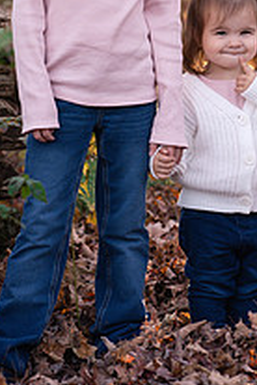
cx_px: 136
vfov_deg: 11.0
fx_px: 1981
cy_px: 28
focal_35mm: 185
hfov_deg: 7.4
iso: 320
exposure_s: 1/400
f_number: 4
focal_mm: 85
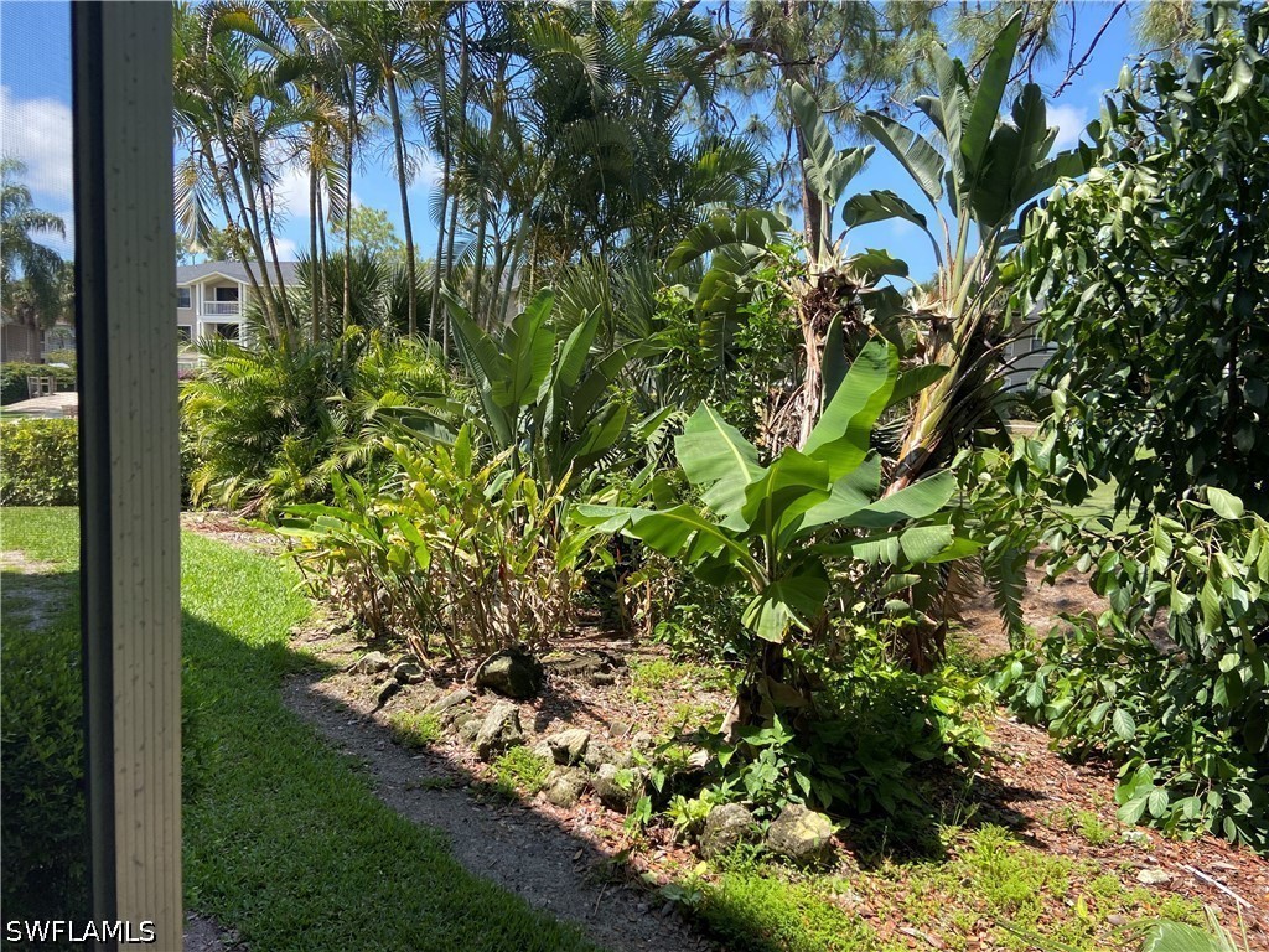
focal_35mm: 26
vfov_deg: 53.1
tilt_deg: -6.5
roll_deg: +1.2
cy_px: 476
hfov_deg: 67.3
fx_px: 953
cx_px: 634
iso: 32
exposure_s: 1/1093
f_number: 1.8
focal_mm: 4.25
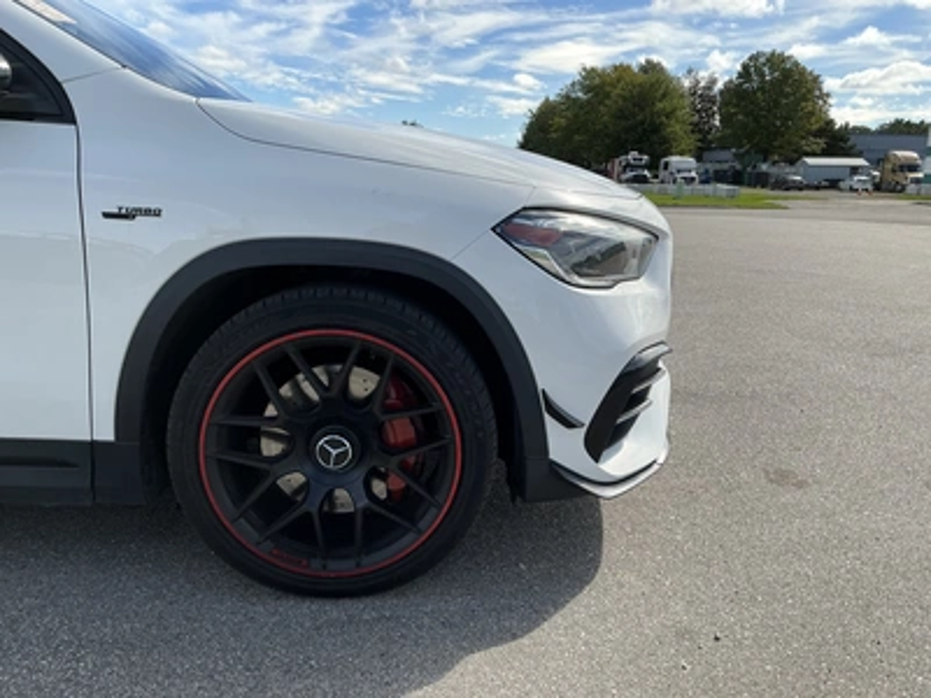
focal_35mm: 28
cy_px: 349
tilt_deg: -11.5
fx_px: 753
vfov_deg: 49.7
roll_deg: -0.4
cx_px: 466
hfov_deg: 63.4
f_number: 1.8
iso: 25
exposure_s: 1/1490
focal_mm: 3
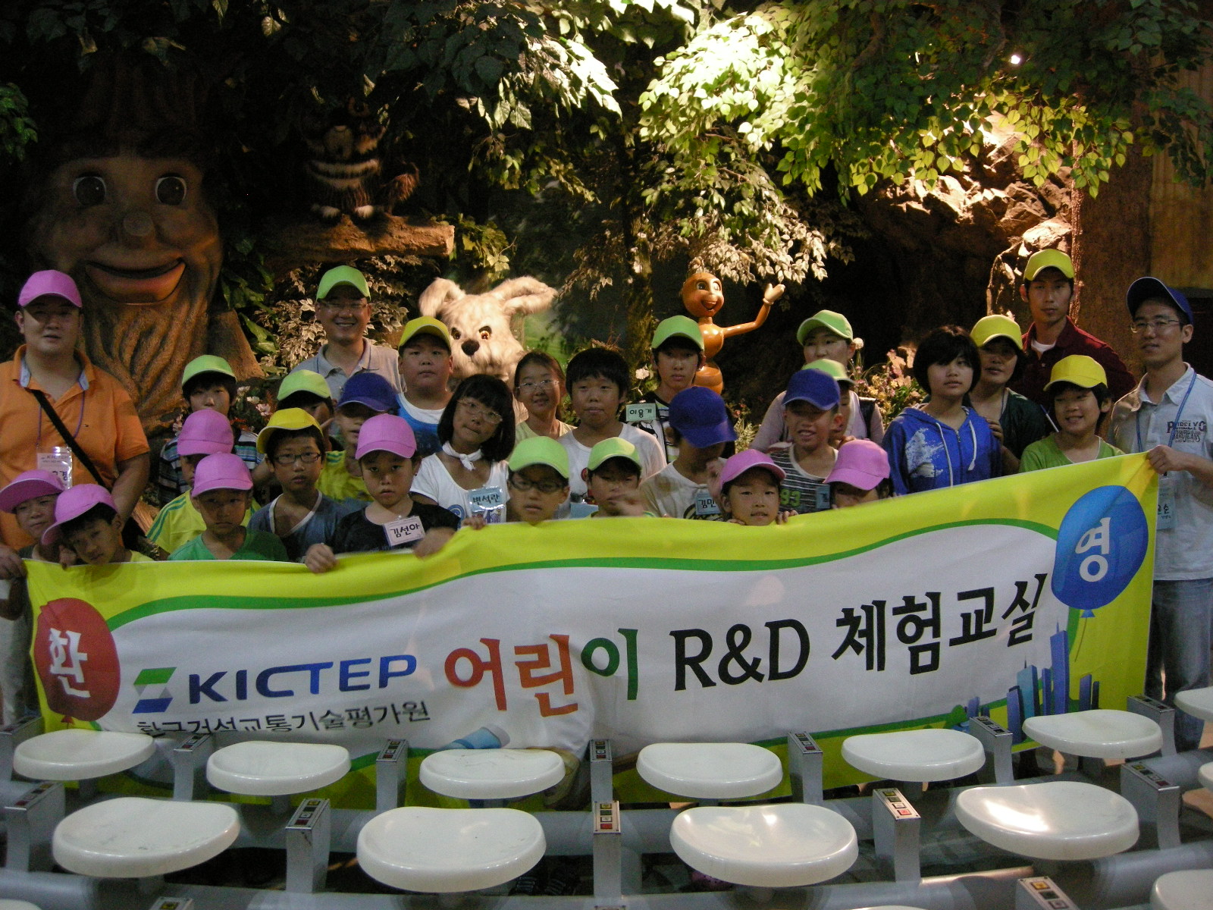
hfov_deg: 51.4
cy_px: 455
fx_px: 1261
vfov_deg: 39.7
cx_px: 606
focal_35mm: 36
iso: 400
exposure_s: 1/12.1
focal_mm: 7.5
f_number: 2.7
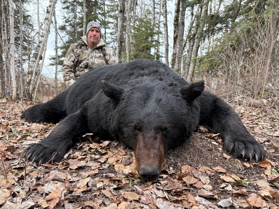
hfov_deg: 67.3
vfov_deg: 53.1
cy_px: 104
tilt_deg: -6.0
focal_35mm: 26
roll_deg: -3.2
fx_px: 210
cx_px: 140
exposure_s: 1/256
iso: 64
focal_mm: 5.96
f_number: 1.6
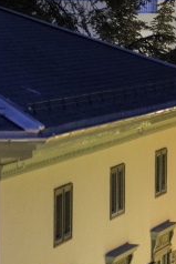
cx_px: 431
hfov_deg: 4.8
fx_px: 2028
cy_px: -12
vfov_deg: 7.4
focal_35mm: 277
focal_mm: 55
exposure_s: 1/10
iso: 6400
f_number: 1.8
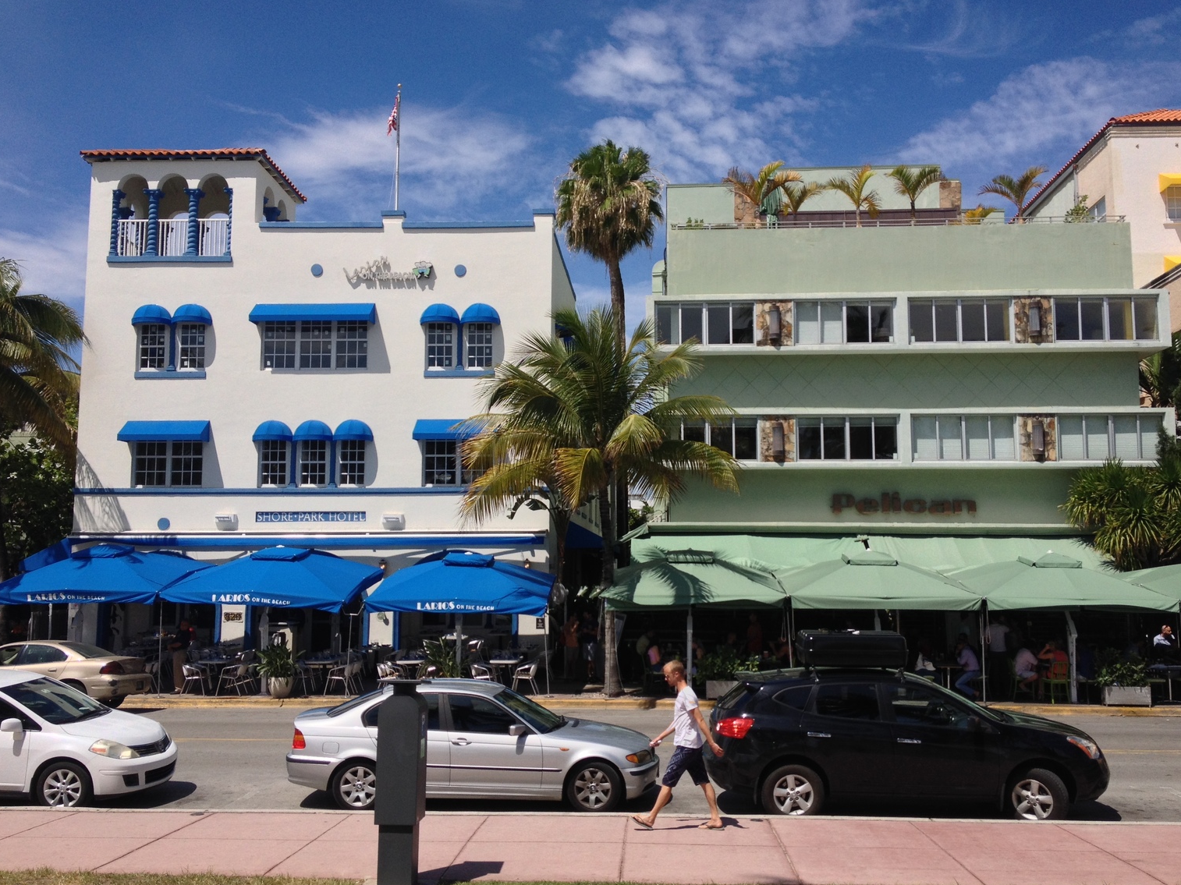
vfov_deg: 38.7
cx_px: 615
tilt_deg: +4.1
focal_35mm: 37
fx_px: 1262
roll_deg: +0.5
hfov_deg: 50.1
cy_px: 438
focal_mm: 4.28
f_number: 2.4
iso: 50
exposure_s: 1/2513
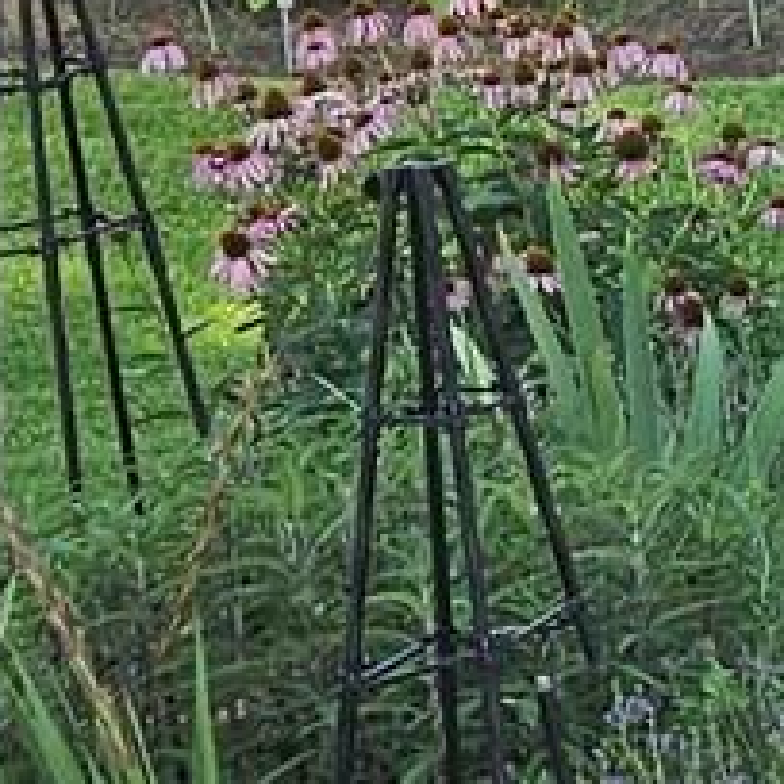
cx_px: 1729
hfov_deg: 8.1
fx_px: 5227
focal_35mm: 204
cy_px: 108
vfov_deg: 8.6
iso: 25
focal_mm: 5.4
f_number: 1.8
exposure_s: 1/668
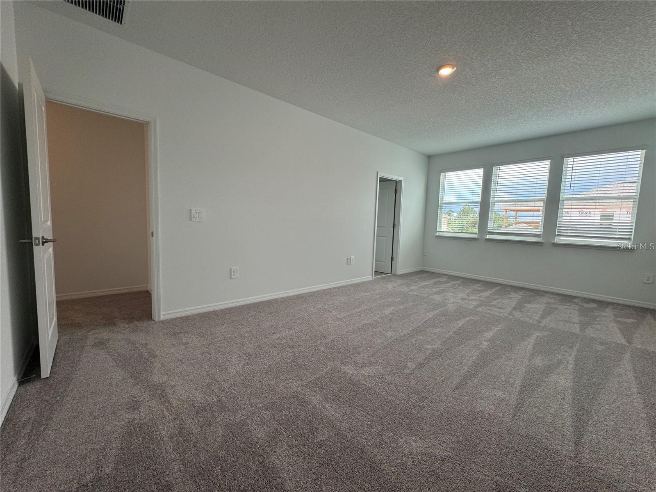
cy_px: 246
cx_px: 328
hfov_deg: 102.1
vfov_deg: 85.7
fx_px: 265
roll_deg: -1.7
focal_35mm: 14
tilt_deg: -5.7
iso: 80
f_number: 2.2
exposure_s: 1/120
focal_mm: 2.22
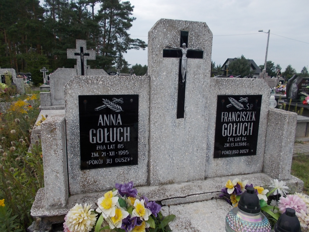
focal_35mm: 26
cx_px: 154
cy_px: 116
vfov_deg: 53.1
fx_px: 232
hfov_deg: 67.3
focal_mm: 4.6
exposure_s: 1/100
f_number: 8
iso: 80
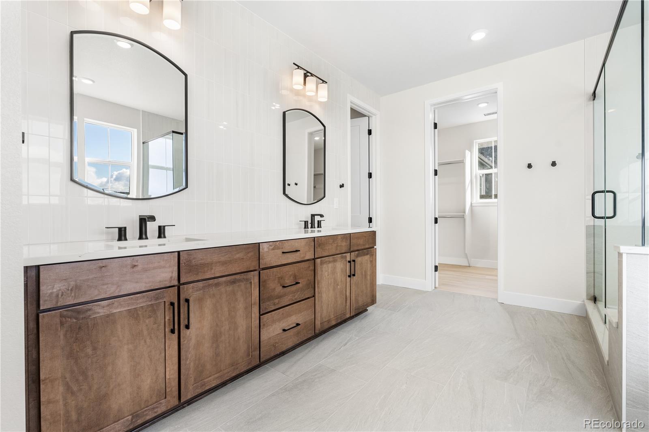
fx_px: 288
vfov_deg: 73.7
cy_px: 216
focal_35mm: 16
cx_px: 324
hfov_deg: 96.7
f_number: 8
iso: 500
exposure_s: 1/50
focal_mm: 16
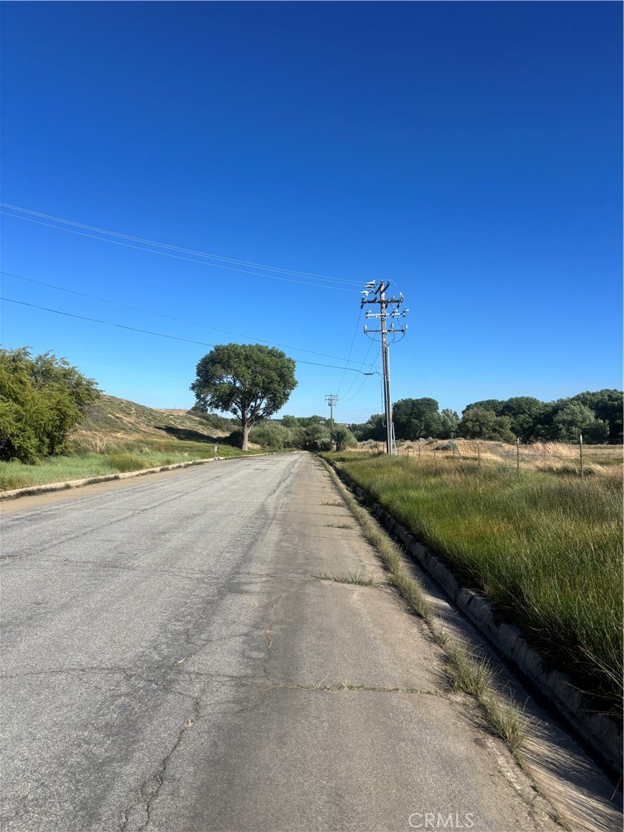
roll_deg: +0.6
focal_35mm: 26
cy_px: 416
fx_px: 625
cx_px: 312
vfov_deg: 67.3
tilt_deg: +3.9
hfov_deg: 53.1
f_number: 1.6
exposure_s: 1/3937
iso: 50
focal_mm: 5.96
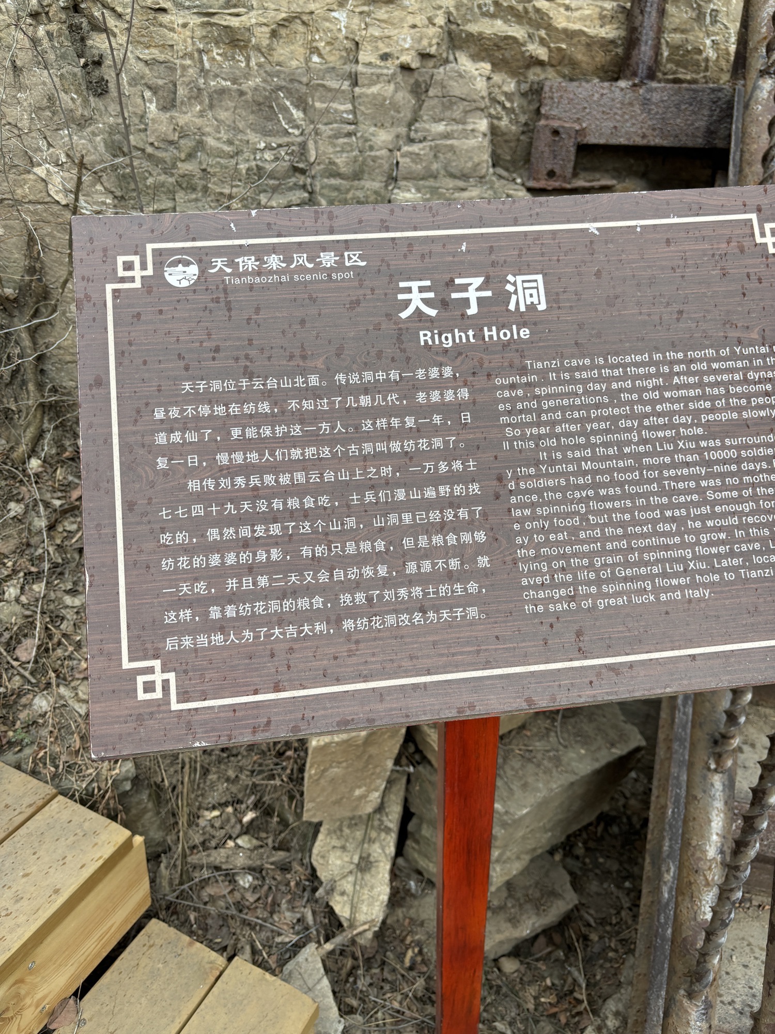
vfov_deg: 67.3
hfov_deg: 53.1
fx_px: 776
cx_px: 388
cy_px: 517
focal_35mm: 26
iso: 40
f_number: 1.6
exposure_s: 1/174
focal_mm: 5.96
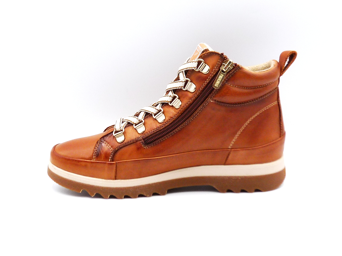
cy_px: 128
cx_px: 171
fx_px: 474
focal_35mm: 48
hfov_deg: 39.7
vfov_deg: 30.3
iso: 100
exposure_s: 1/200
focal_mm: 4.8
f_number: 4
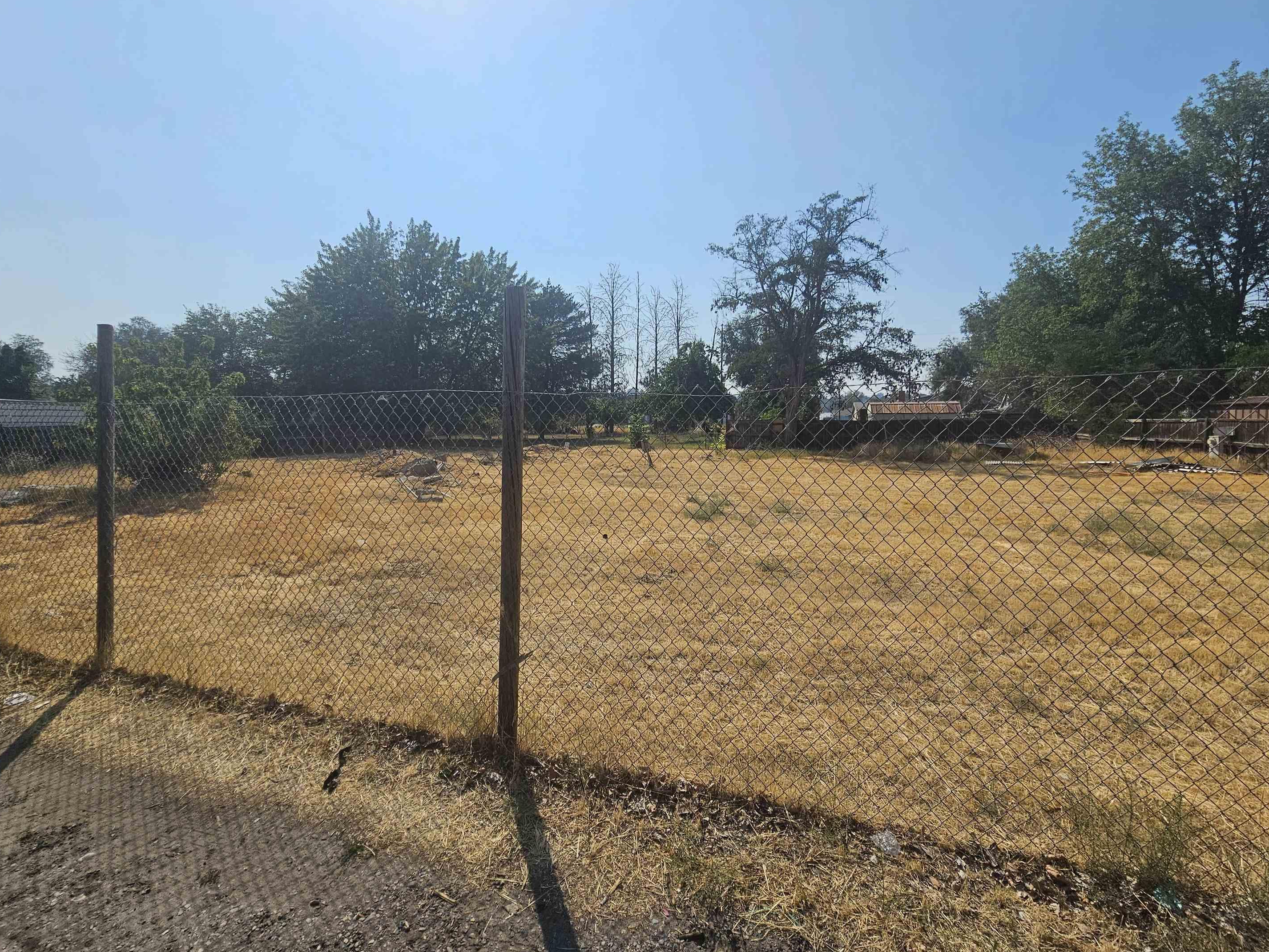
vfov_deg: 85.6
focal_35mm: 14
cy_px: 449
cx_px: 606
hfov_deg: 102.0
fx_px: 513
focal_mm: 2.2
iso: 50
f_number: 2.2
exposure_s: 1/5228
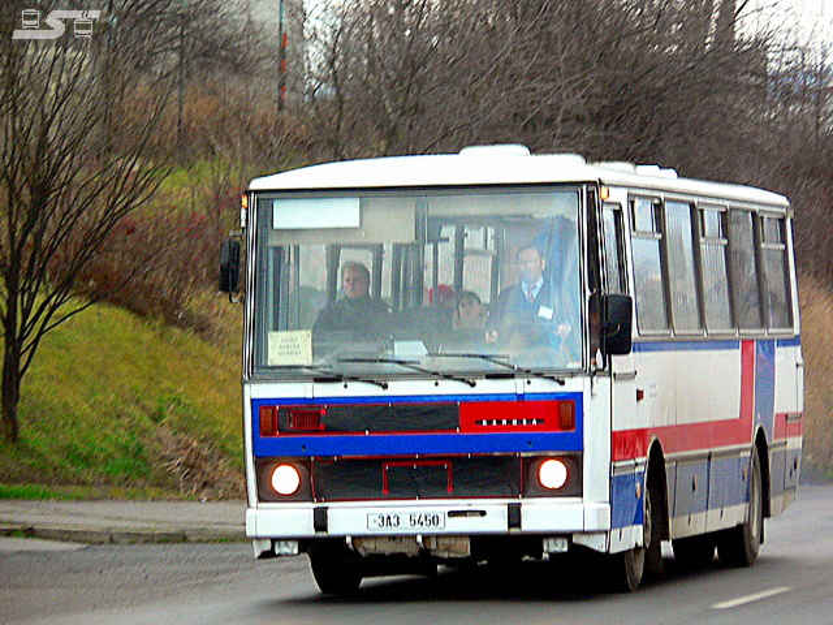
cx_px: 416
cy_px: 312
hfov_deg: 7.2
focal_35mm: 274
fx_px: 6594
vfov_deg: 5.4
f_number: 2.8
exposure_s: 1/80
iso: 200
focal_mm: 36.1
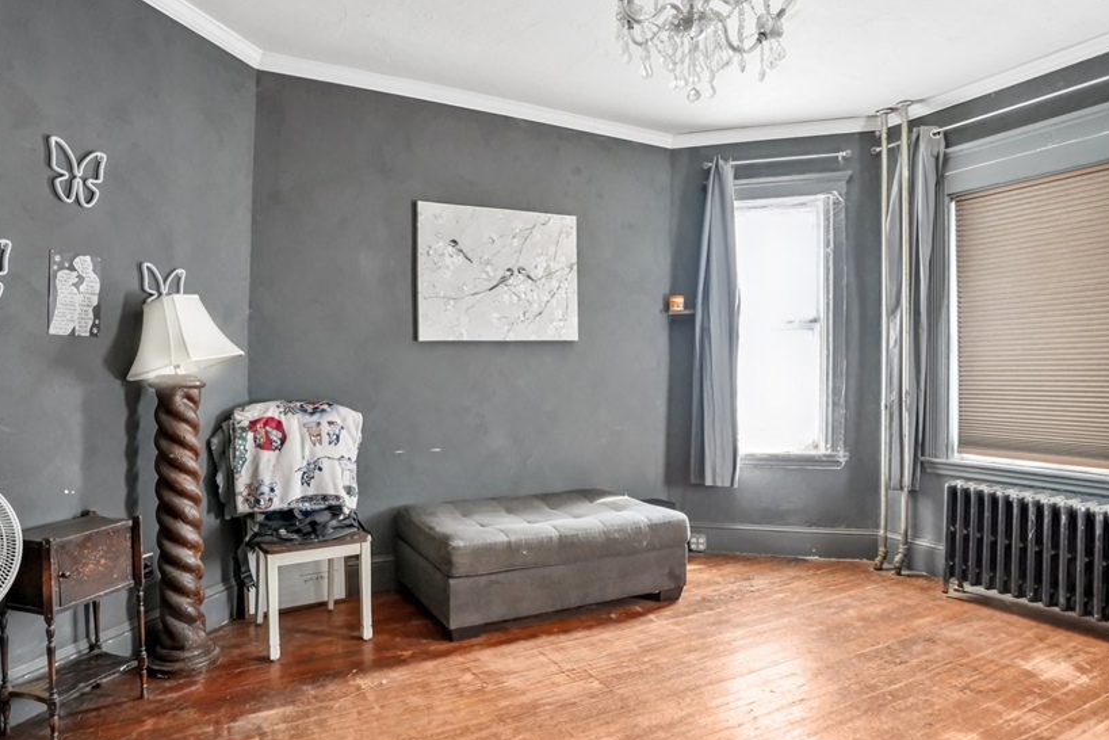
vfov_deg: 61.9
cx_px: 510
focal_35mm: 20
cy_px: 395
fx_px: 616
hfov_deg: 83.8
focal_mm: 16
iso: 4000
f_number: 8
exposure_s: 1/30
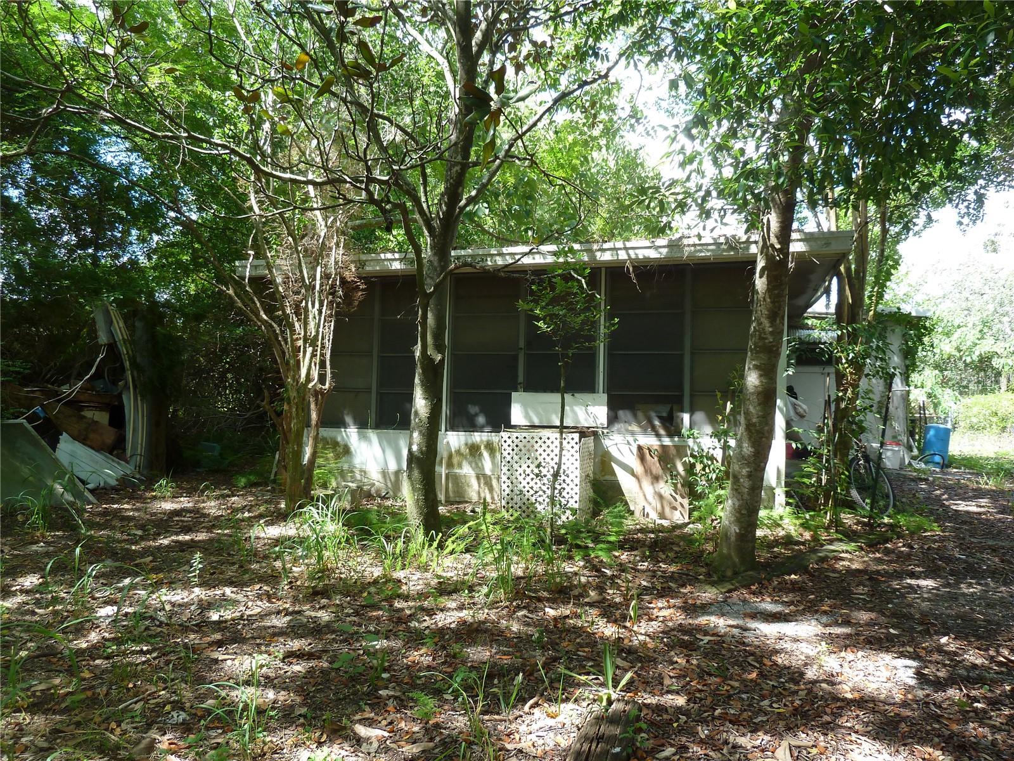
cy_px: 380
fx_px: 732
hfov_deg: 69.4
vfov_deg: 54.9
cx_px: 507
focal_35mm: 25
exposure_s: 1/80
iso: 80
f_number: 3.3
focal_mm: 4.1
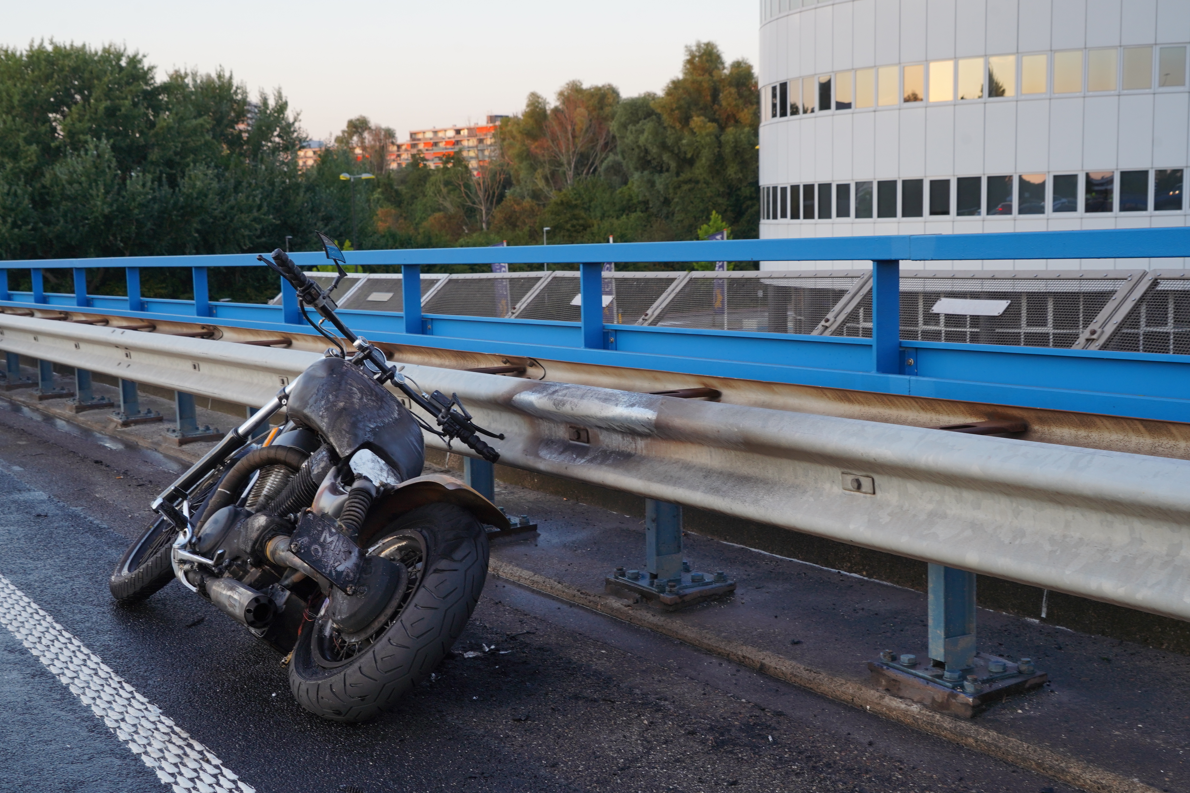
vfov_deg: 31.9
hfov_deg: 46.4
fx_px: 1388
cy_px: 416
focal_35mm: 42
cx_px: 584
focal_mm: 39
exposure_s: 1/25
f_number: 9
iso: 400
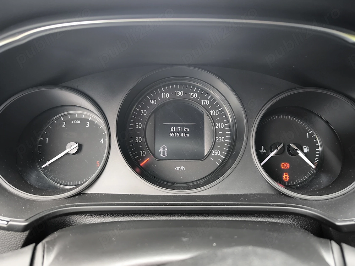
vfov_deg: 51.4
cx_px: 178
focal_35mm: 27
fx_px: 277
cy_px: 133
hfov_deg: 65.3
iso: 250
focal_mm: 6.92
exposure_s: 1/50
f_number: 1.9
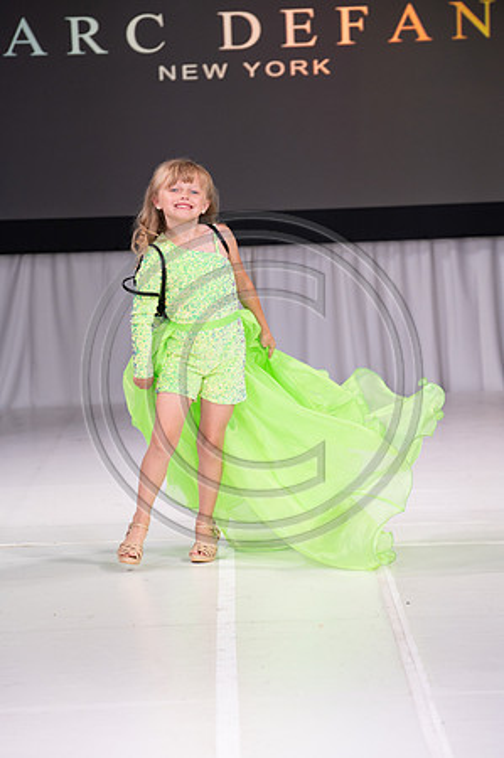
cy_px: 379
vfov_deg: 13.3
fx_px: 3262
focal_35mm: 155
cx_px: 252
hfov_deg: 8.8
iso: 2000
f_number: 5.6
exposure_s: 1/400
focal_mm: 155
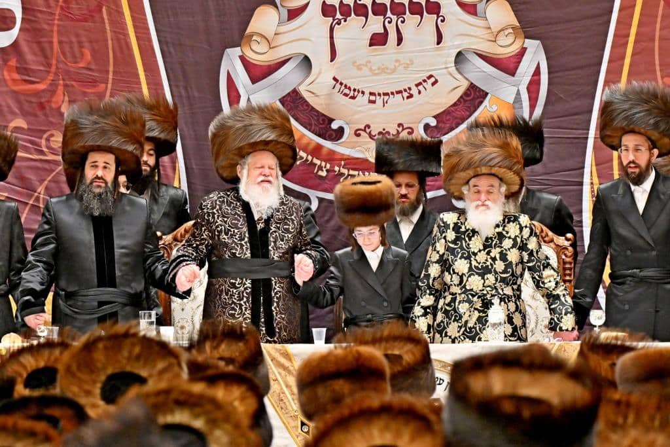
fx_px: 5025
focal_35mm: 270
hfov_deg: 7.6
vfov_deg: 5.1
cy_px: 224
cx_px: 335
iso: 1600
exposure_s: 1/400
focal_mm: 180
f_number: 5.6
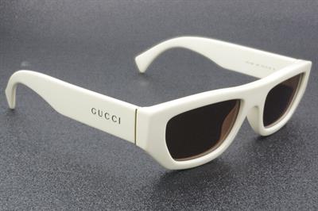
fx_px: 530
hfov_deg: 33.4
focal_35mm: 60
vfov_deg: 22.6
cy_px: 106
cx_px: 159
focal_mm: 40
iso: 100
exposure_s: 1
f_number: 32
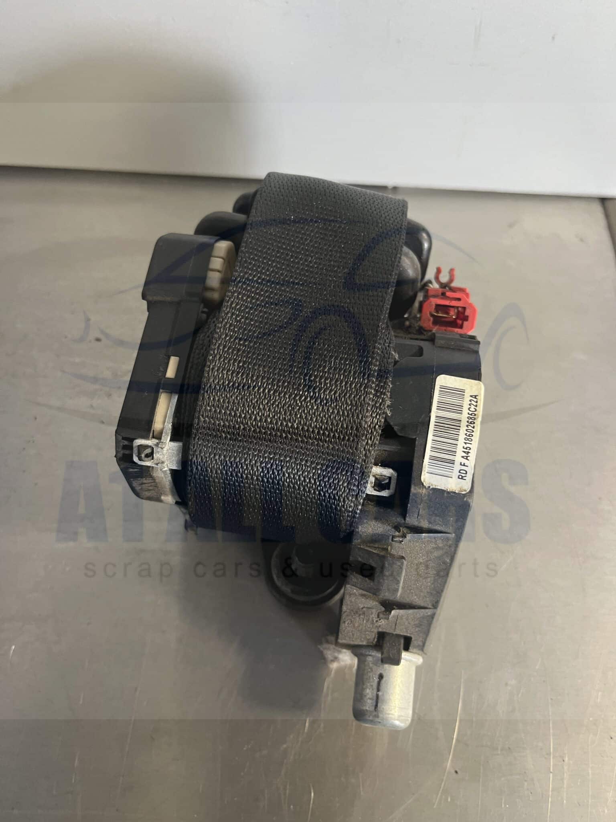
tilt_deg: -63.0
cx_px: 308
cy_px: 411
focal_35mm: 26
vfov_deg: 67.3
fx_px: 617
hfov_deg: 53.1
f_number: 1.6
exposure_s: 1/50
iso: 320
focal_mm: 5.1
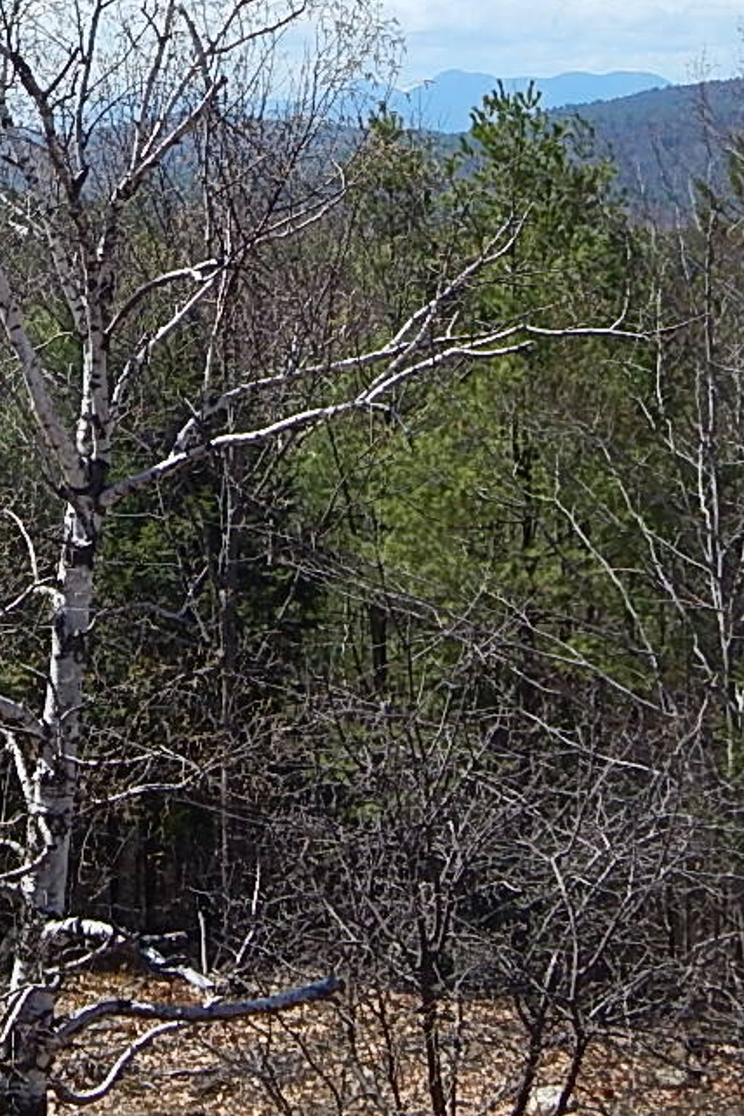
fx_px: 3937
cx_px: -89
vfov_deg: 16.1
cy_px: 301
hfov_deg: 10.7
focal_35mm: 127
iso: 125
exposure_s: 1/1000
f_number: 3.7
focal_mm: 8.6
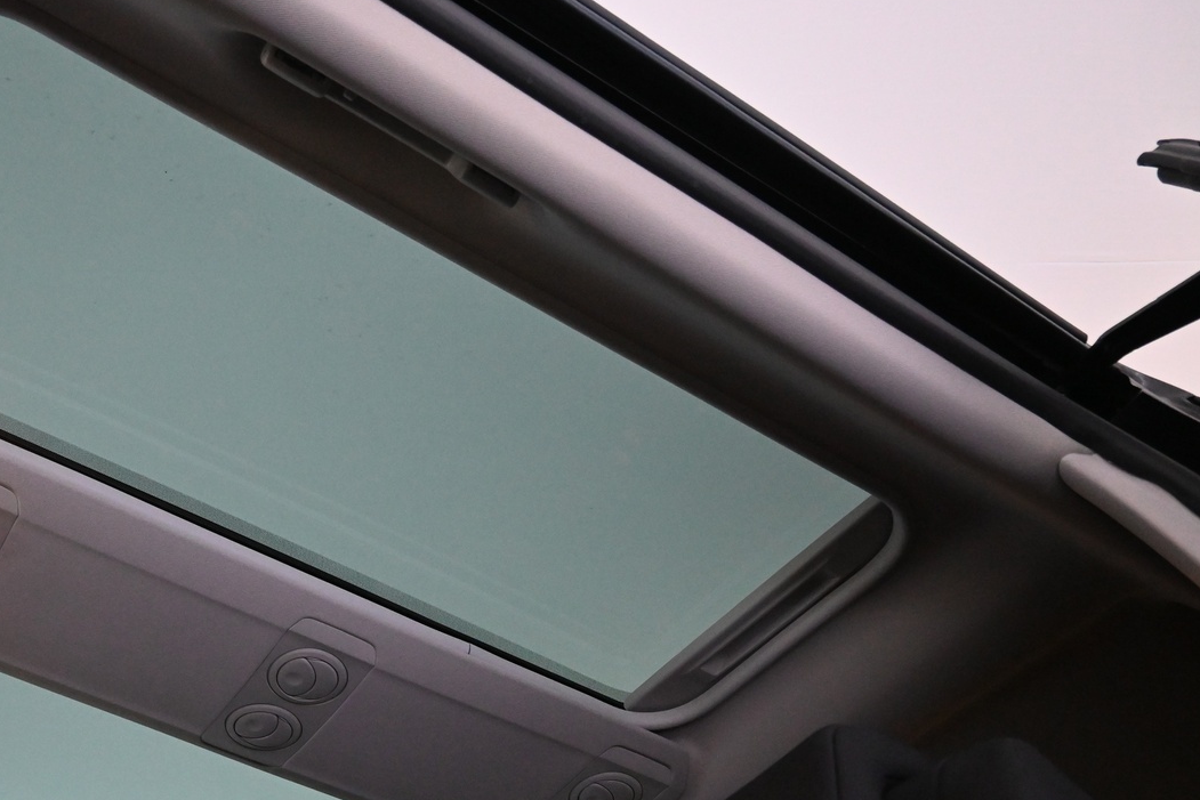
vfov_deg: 35.4
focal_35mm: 37
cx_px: 345
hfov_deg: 50.4
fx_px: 1233
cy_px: 567
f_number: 3.5
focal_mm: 16
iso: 3600
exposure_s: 1/60
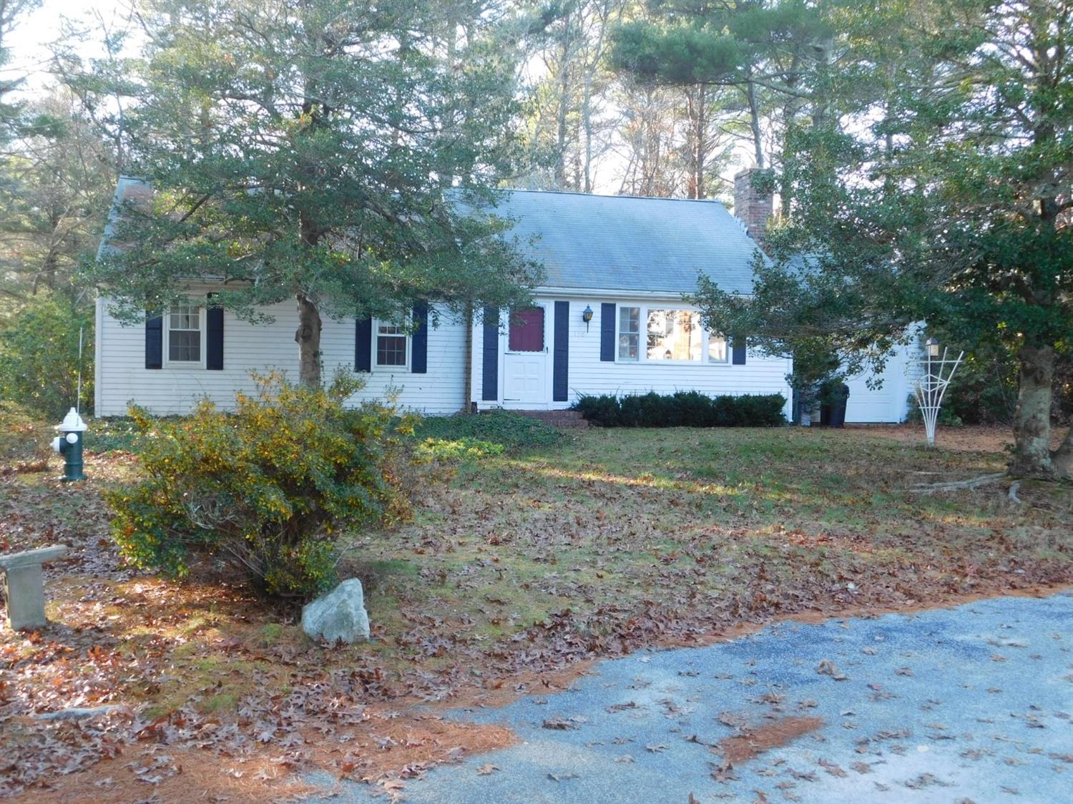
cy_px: 402
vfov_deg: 39.6
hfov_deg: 51.4
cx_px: 536
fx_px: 1116
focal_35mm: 36
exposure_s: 1/60
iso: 125
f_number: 3.5
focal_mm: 6.3
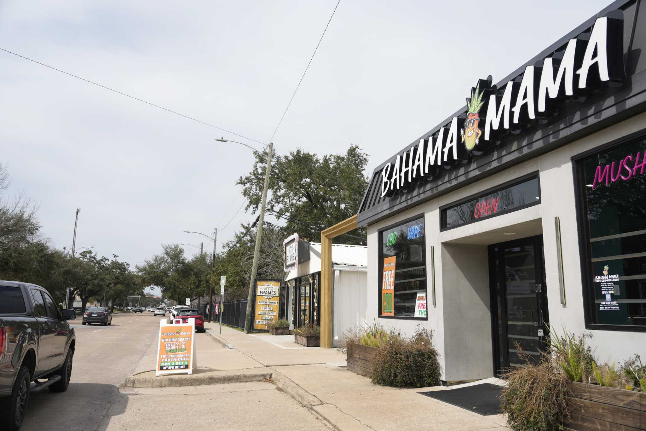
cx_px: 323
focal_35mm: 29
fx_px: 520
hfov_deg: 63.7
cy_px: 216
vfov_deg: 45.0
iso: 200
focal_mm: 29
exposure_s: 1/4000
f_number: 2.8
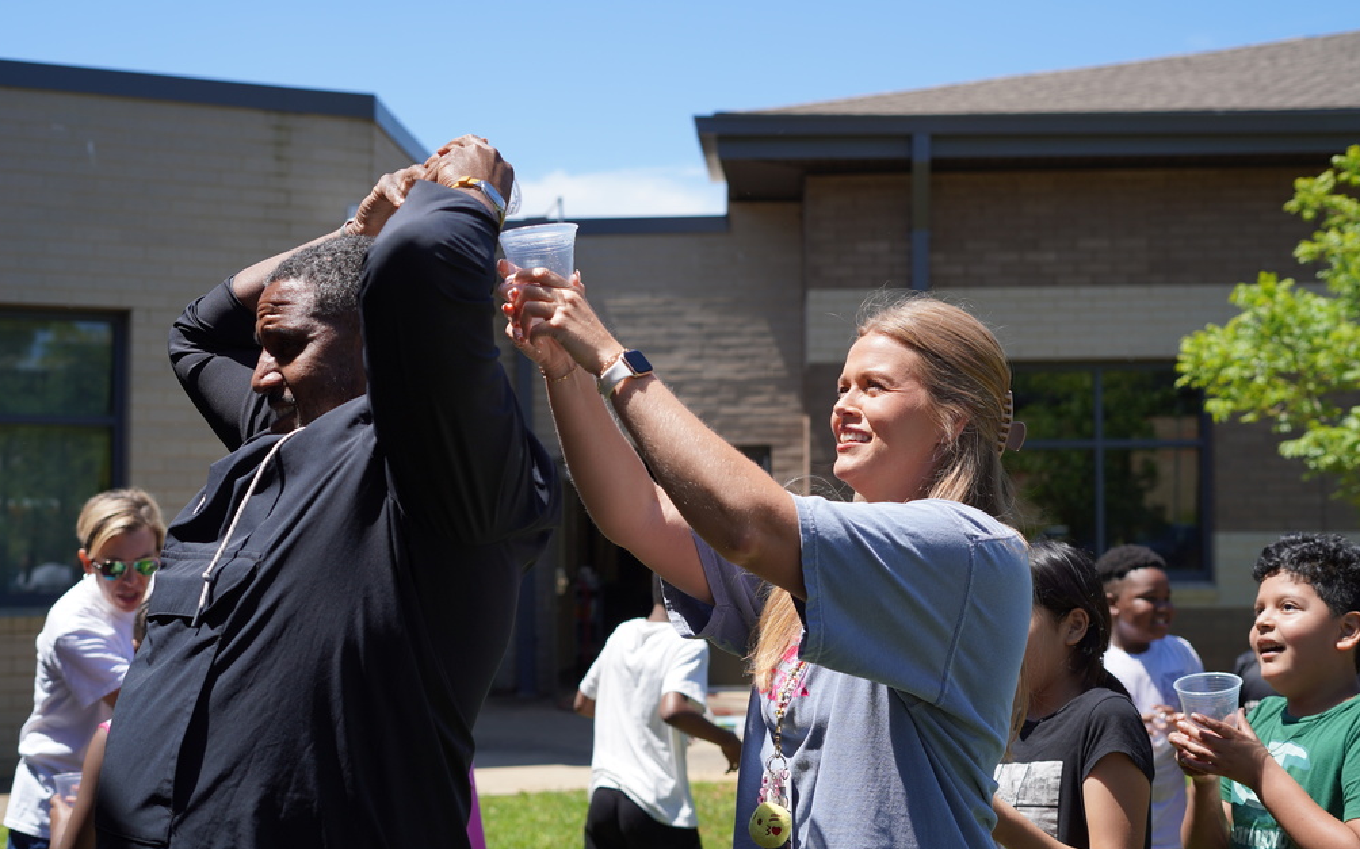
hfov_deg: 38.9
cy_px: 416
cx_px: 673
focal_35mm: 52
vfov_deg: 24.9
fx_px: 1927
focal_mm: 50
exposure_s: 1/500
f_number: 4.5
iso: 100
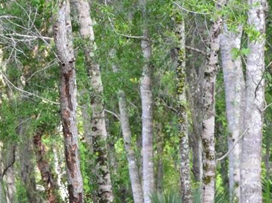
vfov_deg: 5.0
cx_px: -37
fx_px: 2346
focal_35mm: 299
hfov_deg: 6.6
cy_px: 174
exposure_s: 1/125
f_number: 9
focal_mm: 55
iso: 400
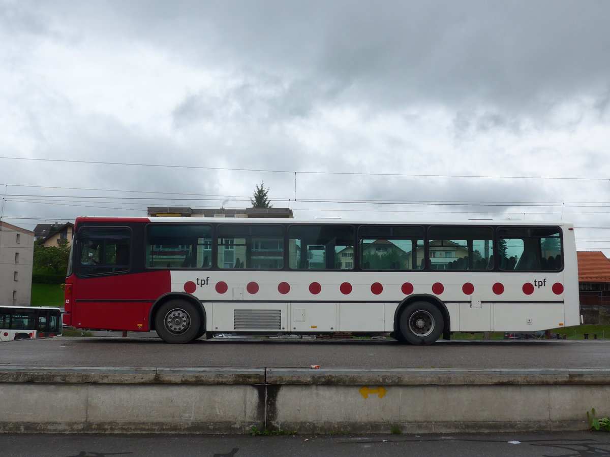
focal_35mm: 41
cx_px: 305
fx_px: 722
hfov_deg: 45.8
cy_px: 228
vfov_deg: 35.1
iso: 80
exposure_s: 1/1600
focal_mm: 8.4
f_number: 3.5
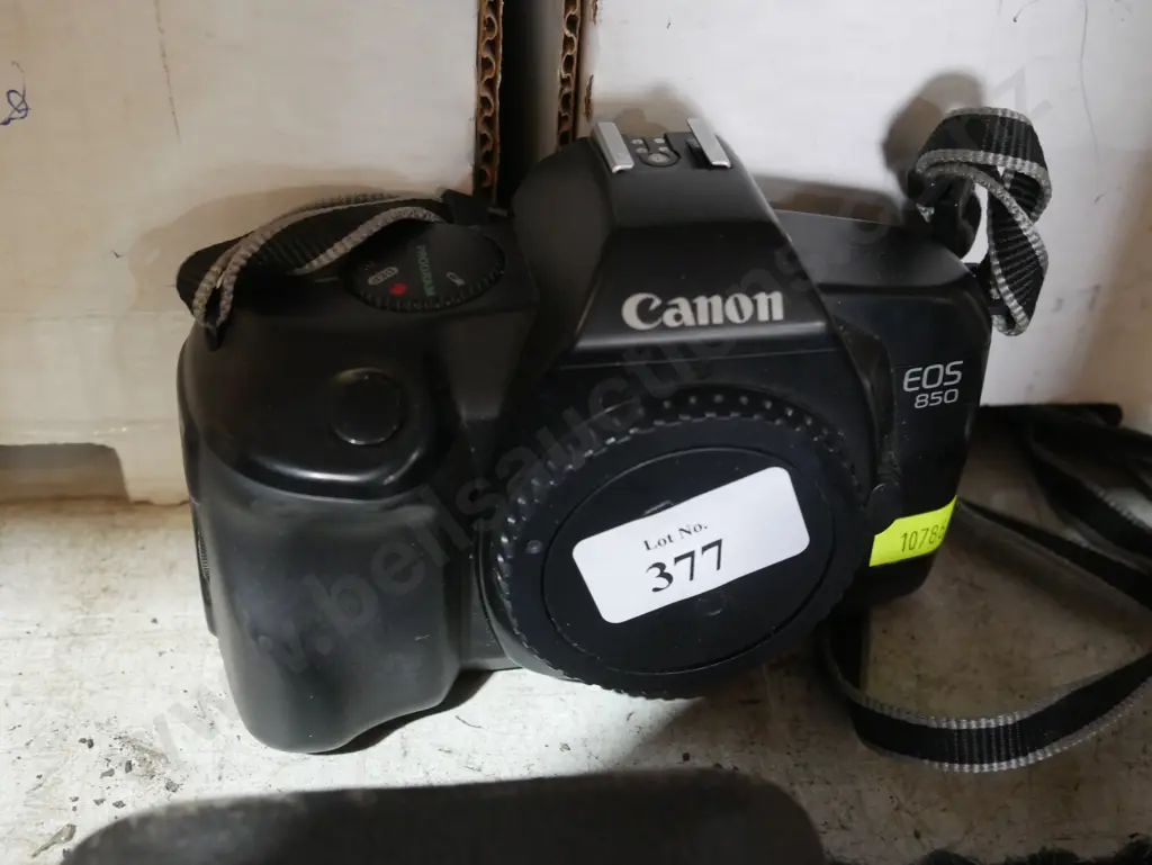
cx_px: 576
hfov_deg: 42.9
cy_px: 432
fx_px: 1465
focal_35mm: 44
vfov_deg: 32.9
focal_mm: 22
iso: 2500
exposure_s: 1/60
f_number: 4.7
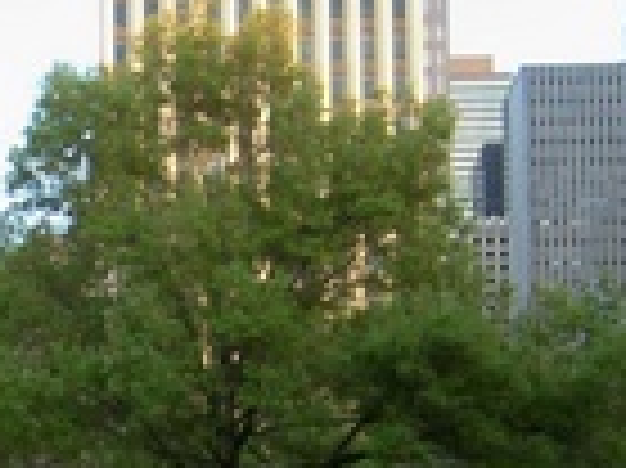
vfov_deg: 13.1
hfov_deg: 17.5
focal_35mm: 111
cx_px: 50
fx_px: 2006
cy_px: 508
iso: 80
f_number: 2.8
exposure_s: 1/90
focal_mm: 5.8
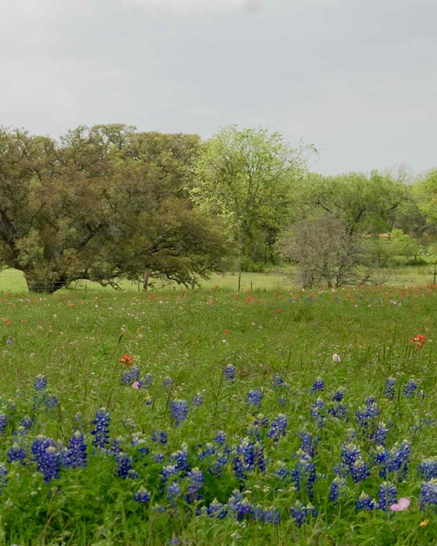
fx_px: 3150
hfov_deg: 7.9
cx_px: -84
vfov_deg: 9.9
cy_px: 188
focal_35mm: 195
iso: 100
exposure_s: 1/200
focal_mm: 52
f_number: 10
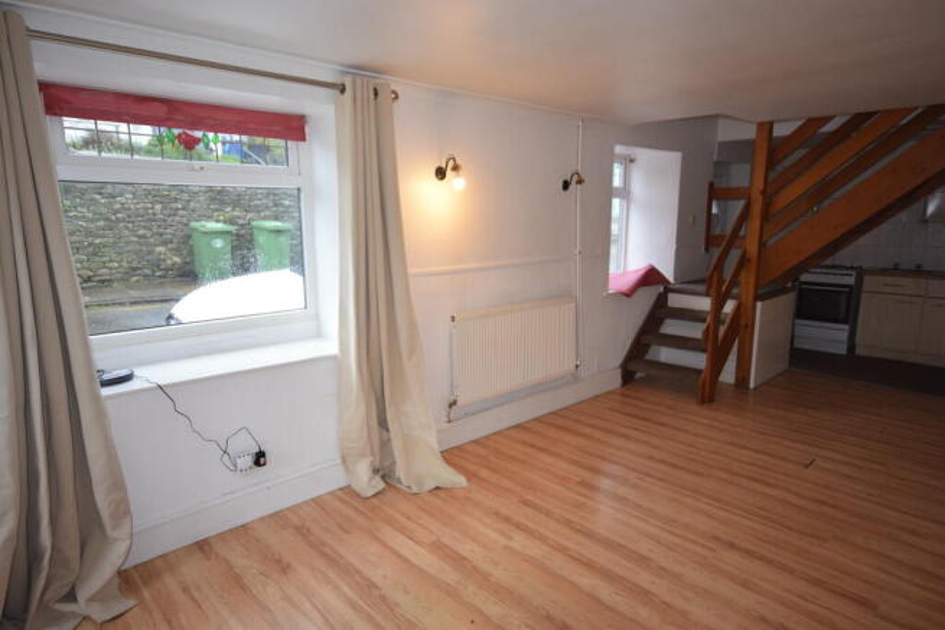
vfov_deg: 59.5
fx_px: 551
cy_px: 315
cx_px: 472
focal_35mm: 21
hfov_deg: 81.2
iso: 800
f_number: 5.6
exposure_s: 1/125
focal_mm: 14
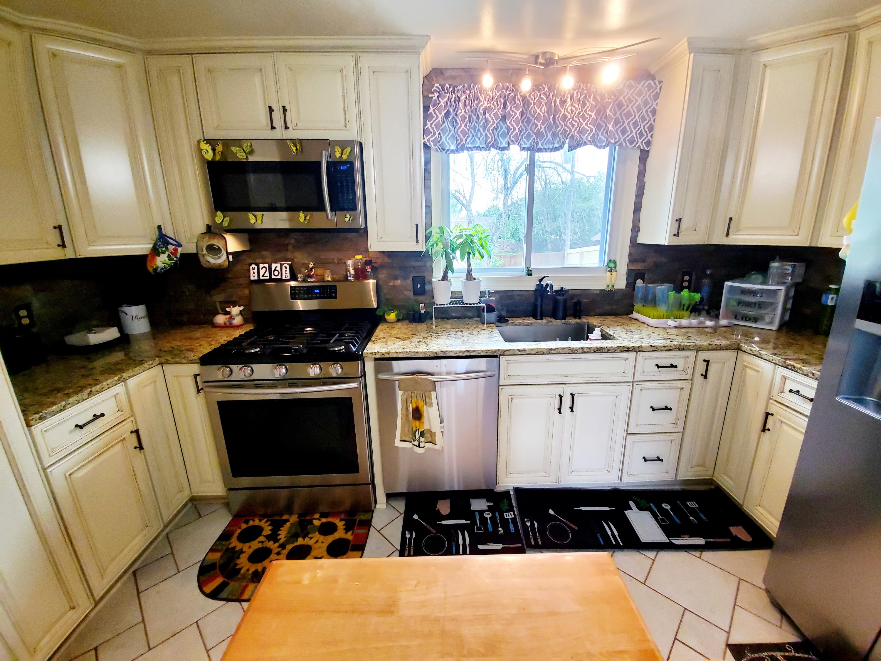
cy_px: 330
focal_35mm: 13
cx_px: 440
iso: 320
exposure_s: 1/59.2
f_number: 2.2
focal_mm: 1.8
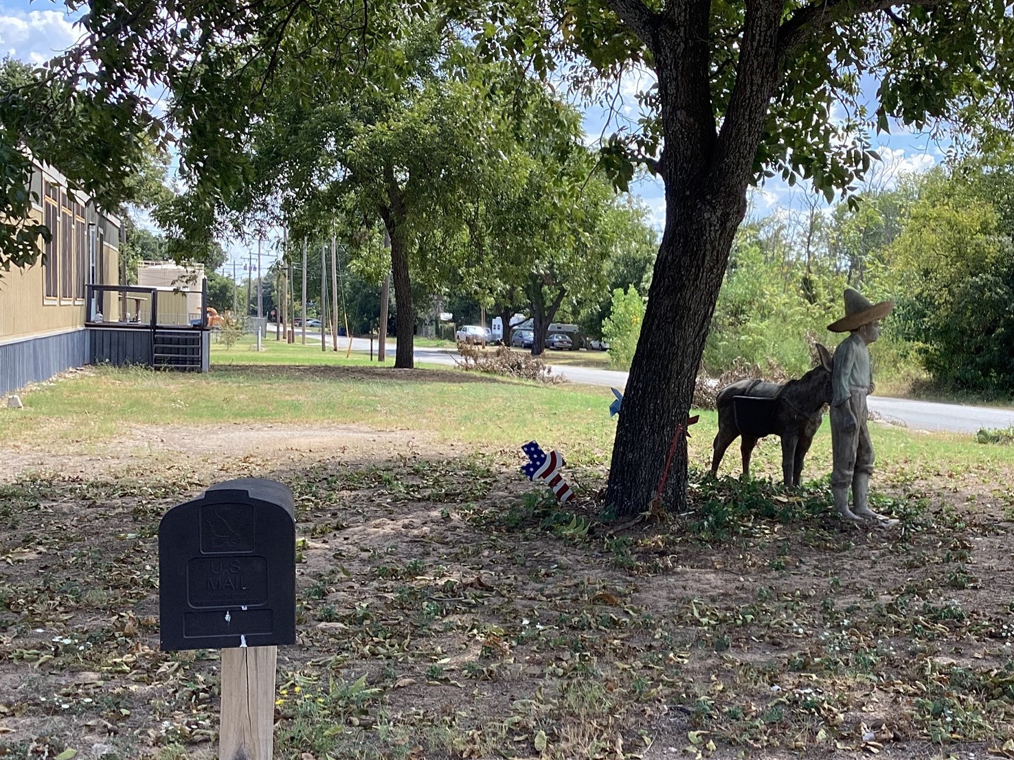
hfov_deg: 43.2
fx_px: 1260
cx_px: 679
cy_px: 448
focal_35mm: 43
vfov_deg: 33.5
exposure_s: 1/379
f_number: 2.4
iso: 25
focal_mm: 3.3
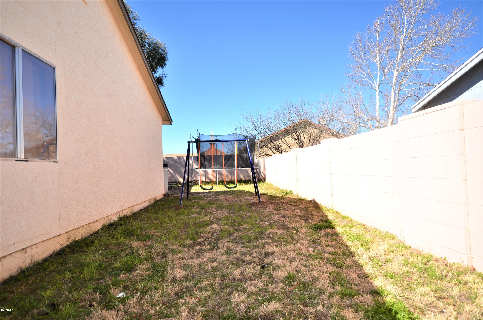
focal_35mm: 20
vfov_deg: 63.0
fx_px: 261
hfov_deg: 85.5
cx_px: 242
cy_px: 160
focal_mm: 13
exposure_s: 1/250
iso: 100
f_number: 8
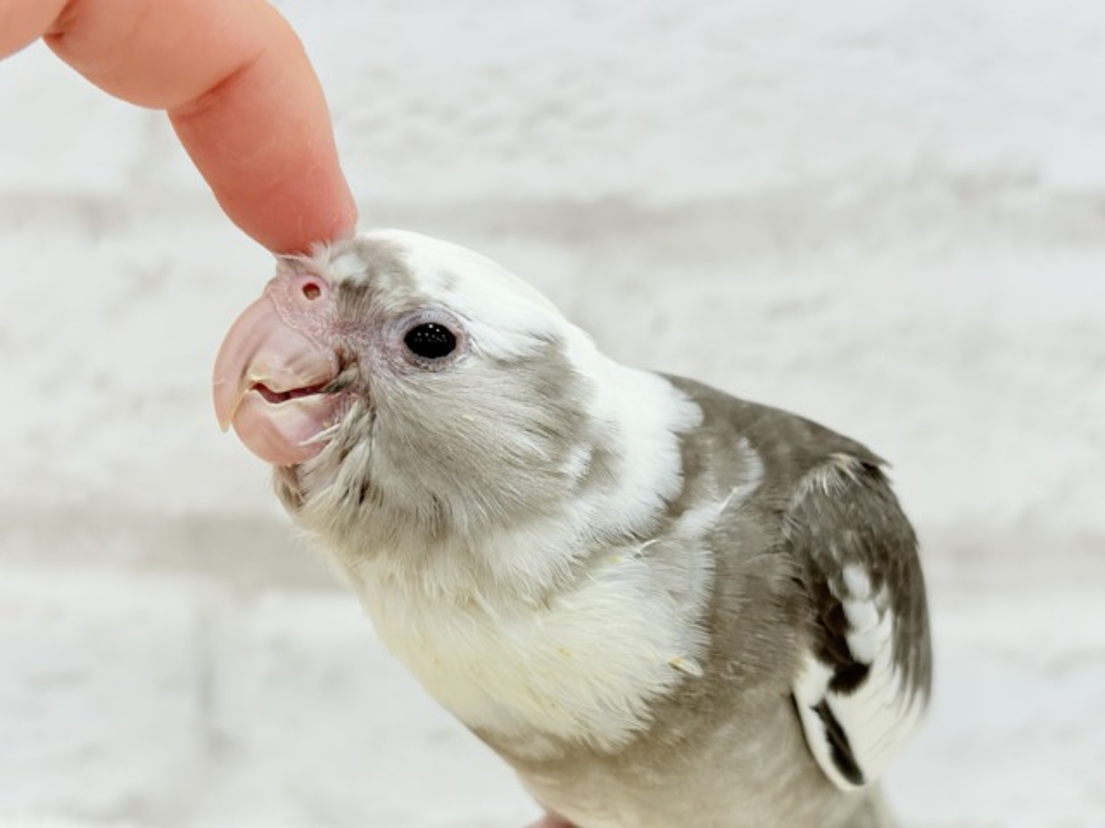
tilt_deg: -6.1
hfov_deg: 36.8
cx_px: 552
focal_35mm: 52
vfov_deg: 28.0
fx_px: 1660
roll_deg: -0.1
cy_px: 414
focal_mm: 5.96
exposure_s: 1/100
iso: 80
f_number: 1.6
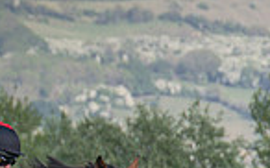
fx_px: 5345
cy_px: 329
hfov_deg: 2.9
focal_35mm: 727
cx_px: 363
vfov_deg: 1.8
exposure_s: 1/2500
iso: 400
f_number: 4
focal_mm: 98
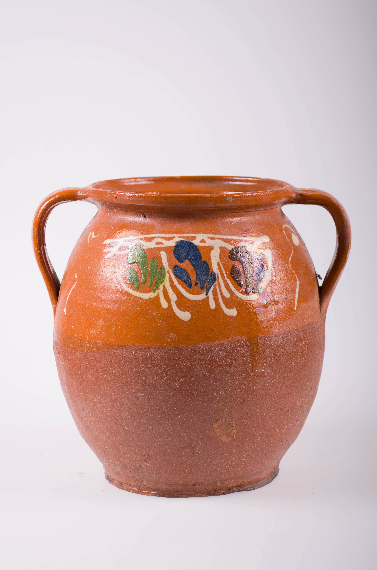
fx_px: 1231
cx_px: 188
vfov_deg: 26.0
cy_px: 285
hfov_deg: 17.4
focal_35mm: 78
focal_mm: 52
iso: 100
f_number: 6.3
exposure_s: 1/200
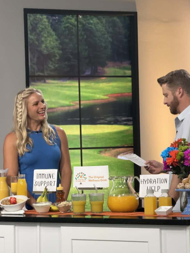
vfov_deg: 17.4
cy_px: 124
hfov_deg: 13.1
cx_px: 88
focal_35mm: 113
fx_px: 827
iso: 400
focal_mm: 16.9
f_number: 2.8
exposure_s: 1/120
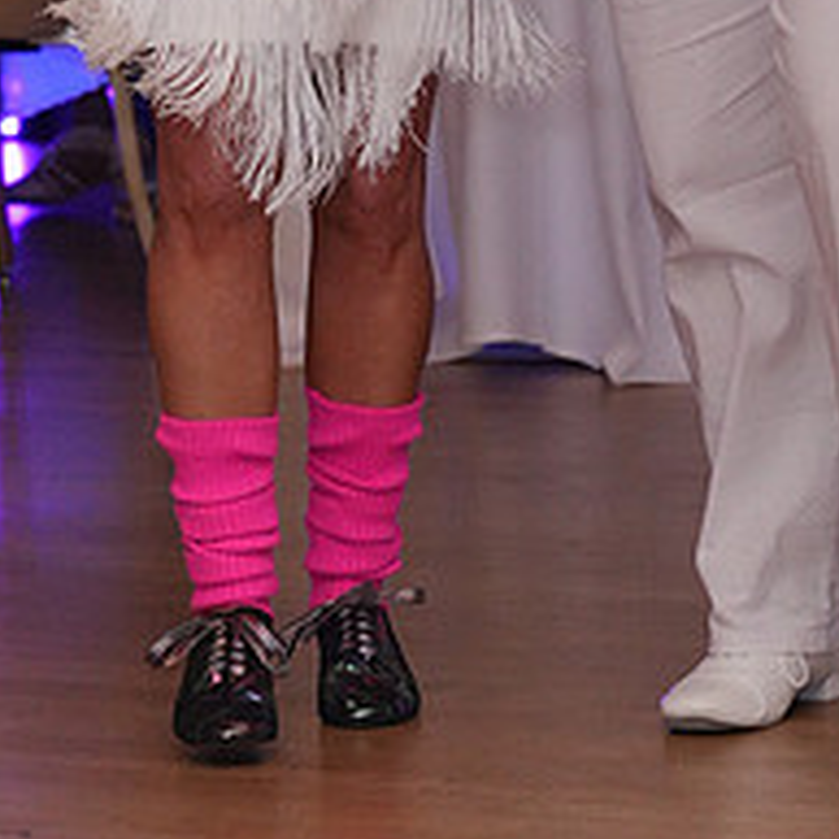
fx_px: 7294
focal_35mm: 266
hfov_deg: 6.6
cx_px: 524
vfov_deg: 6.5
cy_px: -230
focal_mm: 104
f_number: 5.6
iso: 5000
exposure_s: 1/250
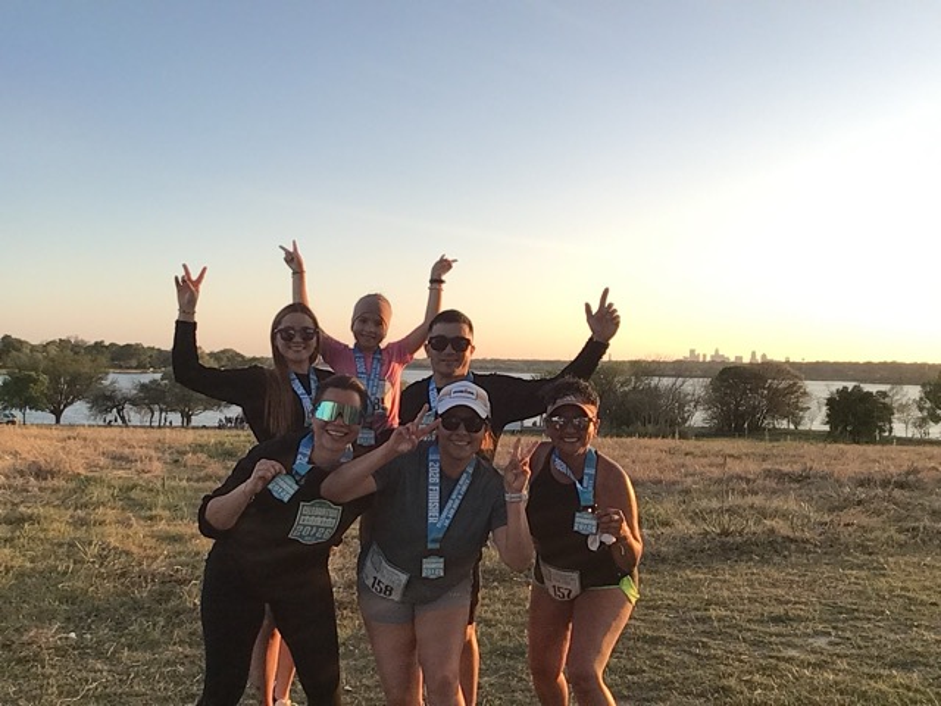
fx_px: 843
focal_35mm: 31
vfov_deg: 45.4
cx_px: 470
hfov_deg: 58.4
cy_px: 353
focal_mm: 2.15
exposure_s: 1/447
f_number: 2.4
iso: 50
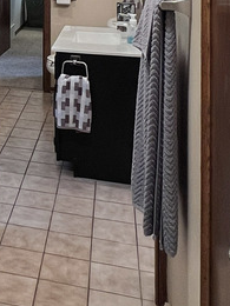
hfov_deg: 23.9
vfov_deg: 35.3
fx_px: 478
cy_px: 114
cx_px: -67
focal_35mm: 54
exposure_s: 1/20
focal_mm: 1.57
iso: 250
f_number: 1.8
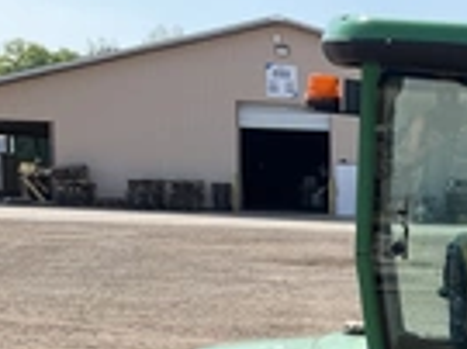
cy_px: 428
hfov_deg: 21.3
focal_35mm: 86
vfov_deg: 16.4
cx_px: 543
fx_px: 1159
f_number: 1.8
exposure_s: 1/1144
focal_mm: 3
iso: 25
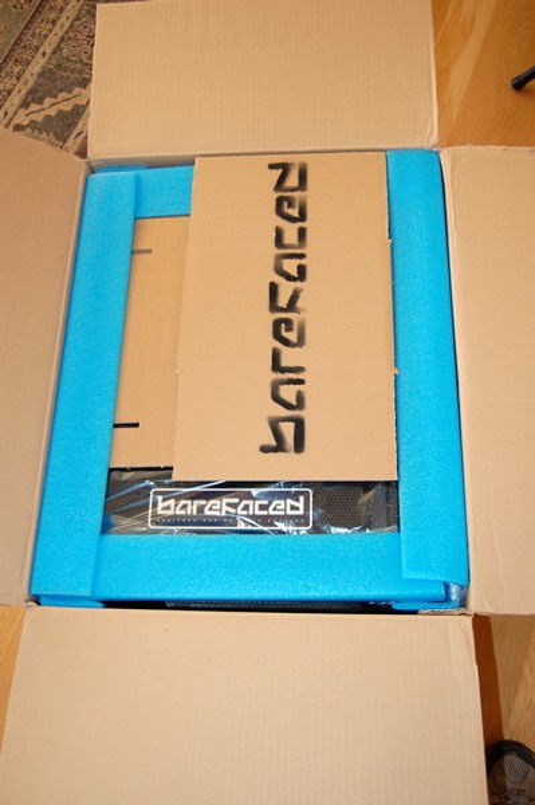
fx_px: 770
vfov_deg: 55.1
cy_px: 402
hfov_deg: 38.3
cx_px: 268
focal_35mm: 34
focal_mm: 23
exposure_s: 1/60
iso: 400
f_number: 3.8
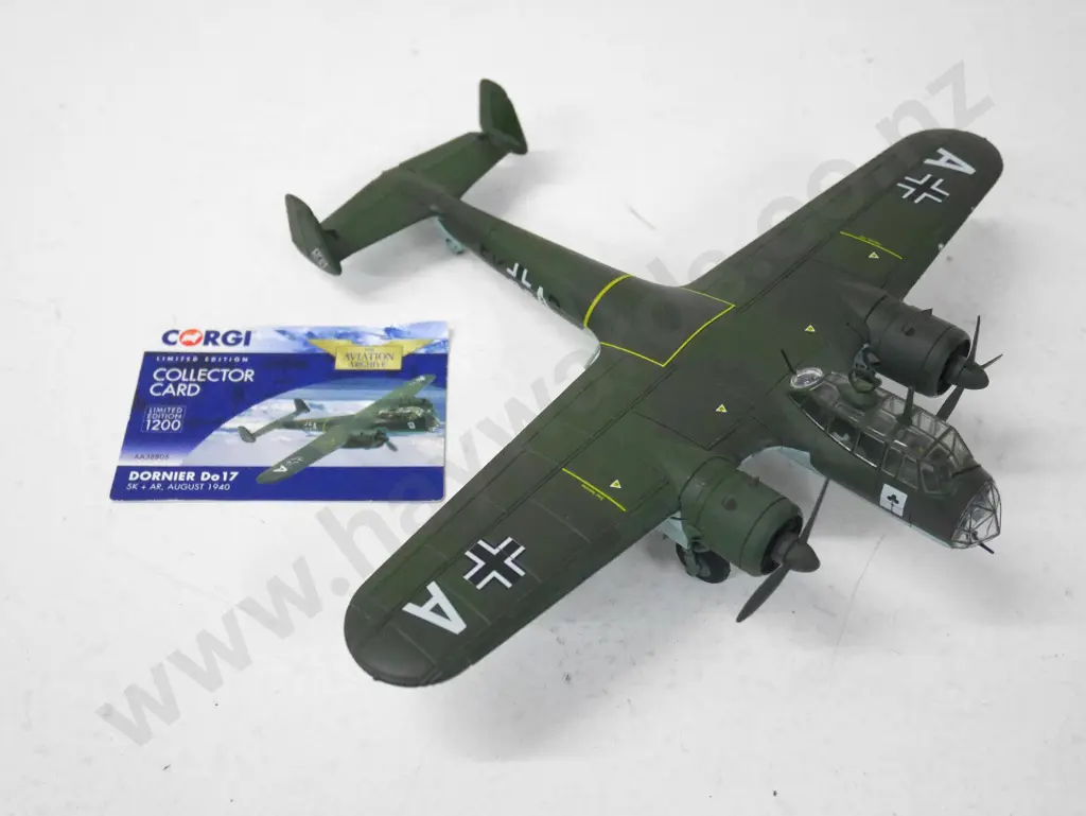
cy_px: 408
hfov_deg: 51.3
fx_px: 1130
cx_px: 543
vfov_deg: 39.7
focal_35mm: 36
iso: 3200
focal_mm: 18
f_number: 4.2
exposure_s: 1/400
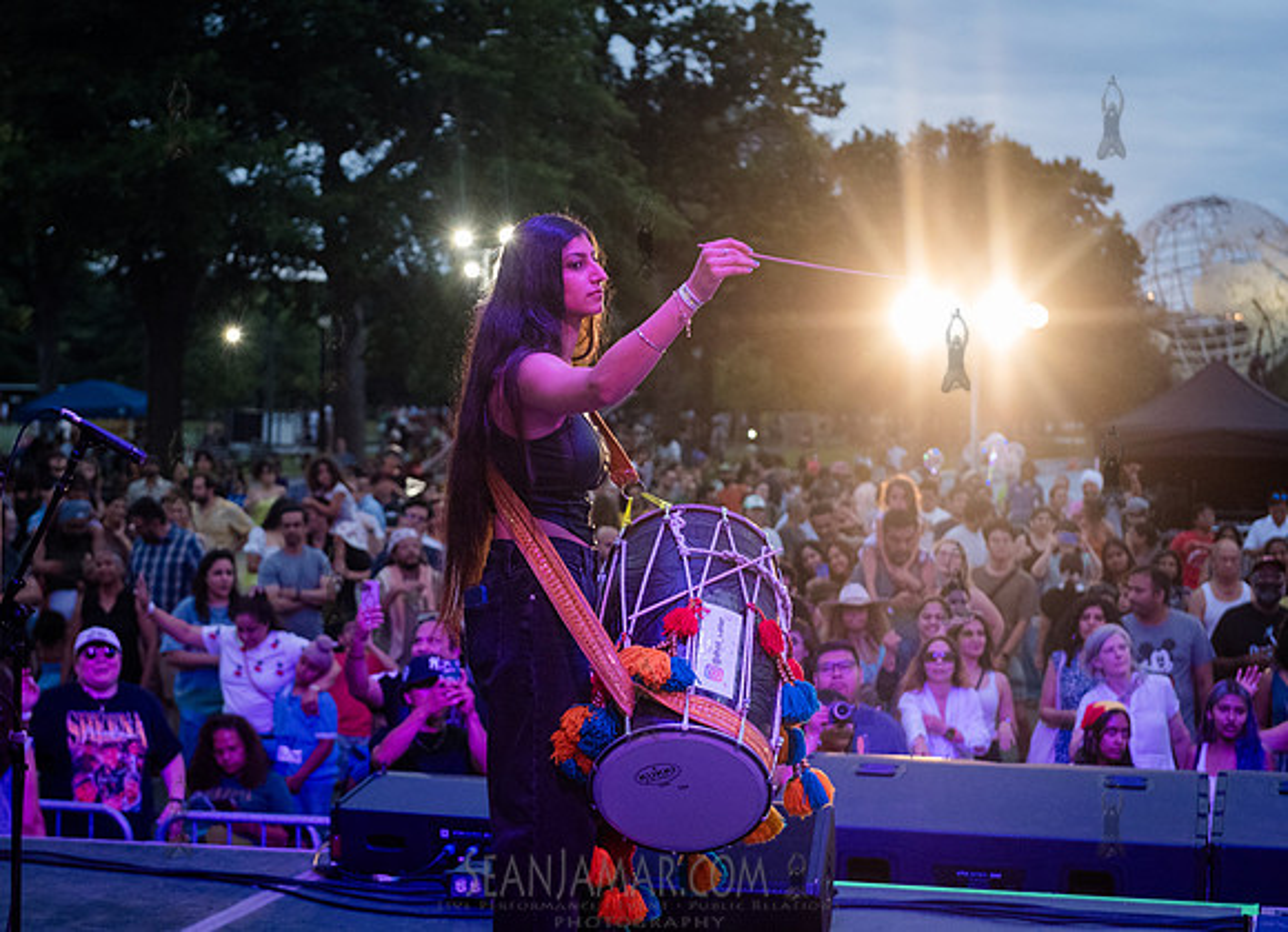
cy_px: 436
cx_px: 541
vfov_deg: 20.5
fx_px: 2582
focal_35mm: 70
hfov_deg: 28.0
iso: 5000
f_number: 4
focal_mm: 62
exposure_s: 1/400
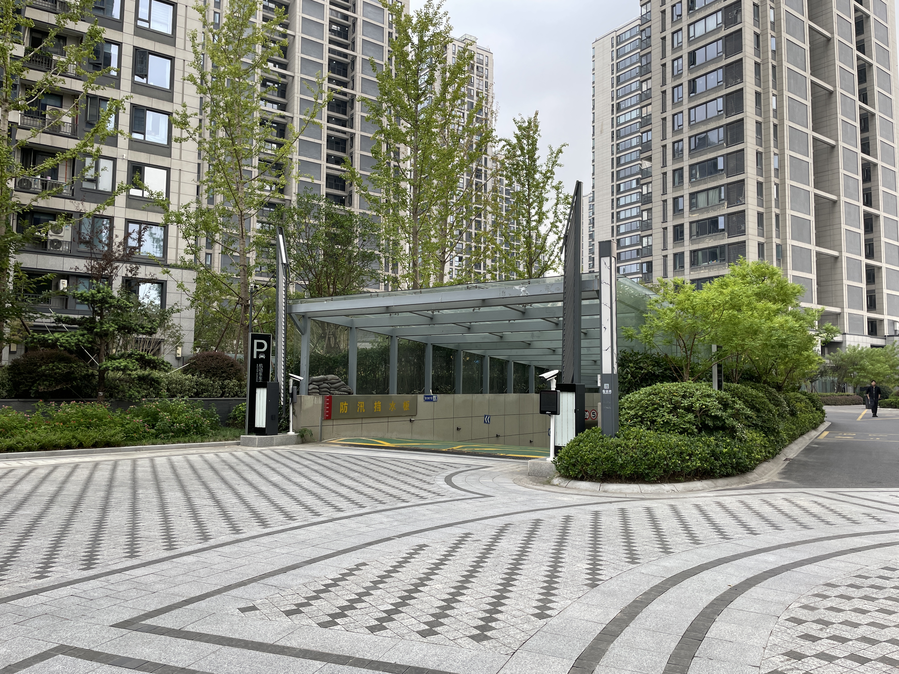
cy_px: 337
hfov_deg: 67.3
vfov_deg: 53.1
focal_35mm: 26
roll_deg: -0.1
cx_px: 450
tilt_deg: +4.7
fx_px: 675
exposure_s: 1/271
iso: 32
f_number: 1.6
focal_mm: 4.2
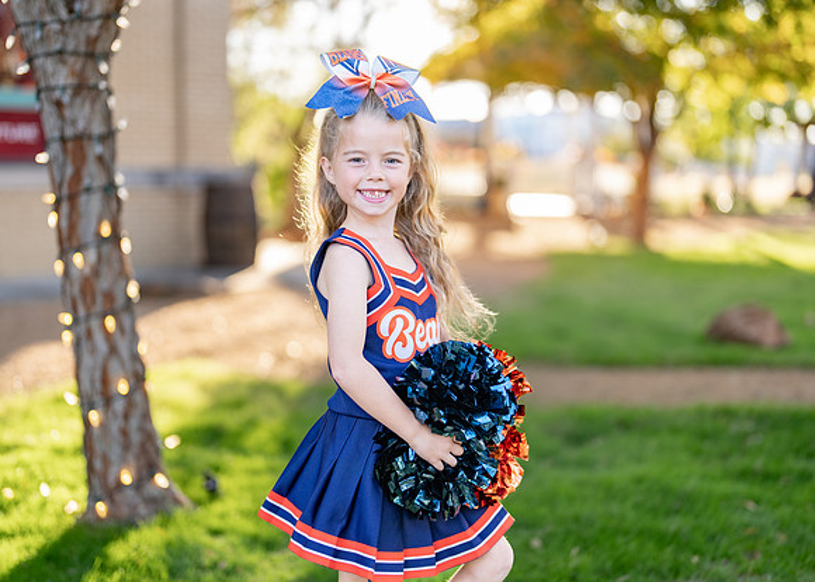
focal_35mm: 52
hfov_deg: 37.2
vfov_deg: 27.0
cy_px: 291
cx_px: 408
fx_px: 1212
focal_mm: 50
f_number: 1.2
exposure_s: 1/640
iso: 100
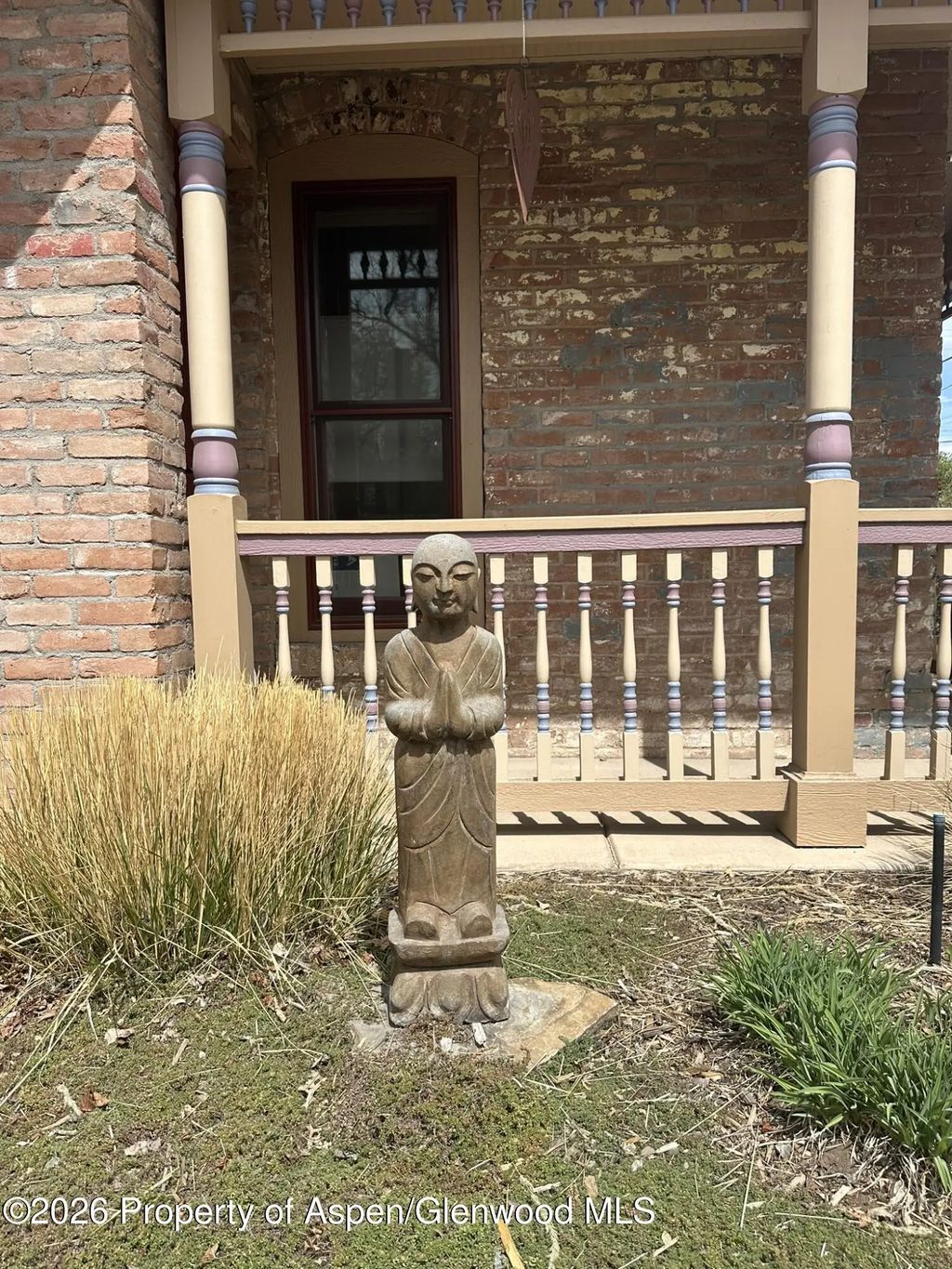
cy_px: 634
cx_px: 476
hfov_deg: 56.8
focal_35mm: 24
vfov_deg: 71.6
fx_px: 880
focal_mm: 6.86
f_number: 1.78
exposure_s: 1/3356
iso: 80
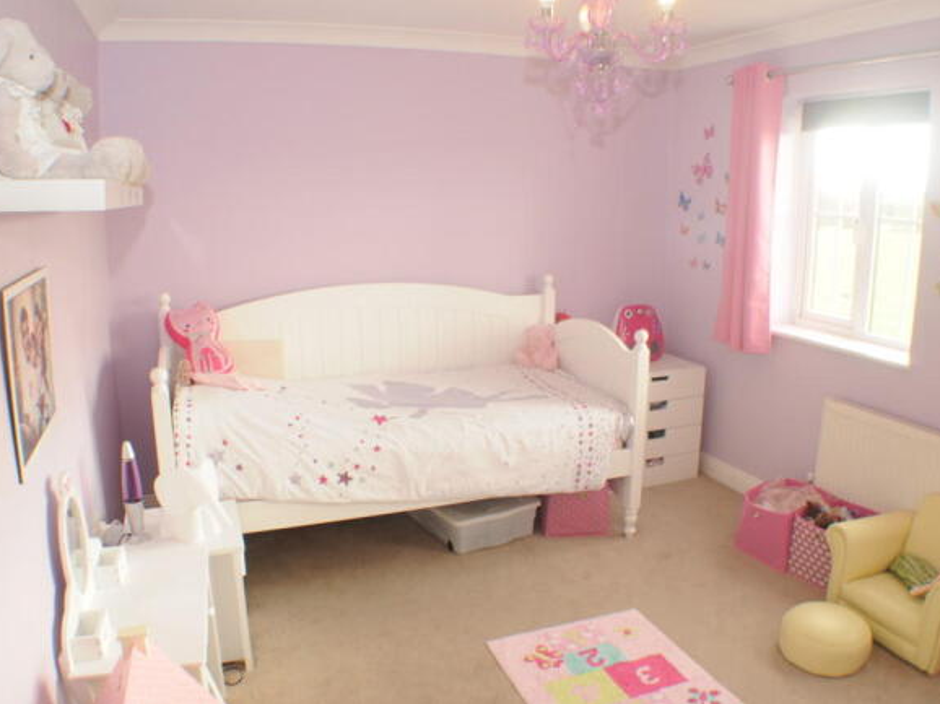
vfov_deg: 39.6
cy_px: 351
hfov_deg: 51.4
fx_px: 977
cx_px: 470
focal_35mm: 36
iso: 400
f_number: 10
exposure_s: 1/6
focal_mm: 22
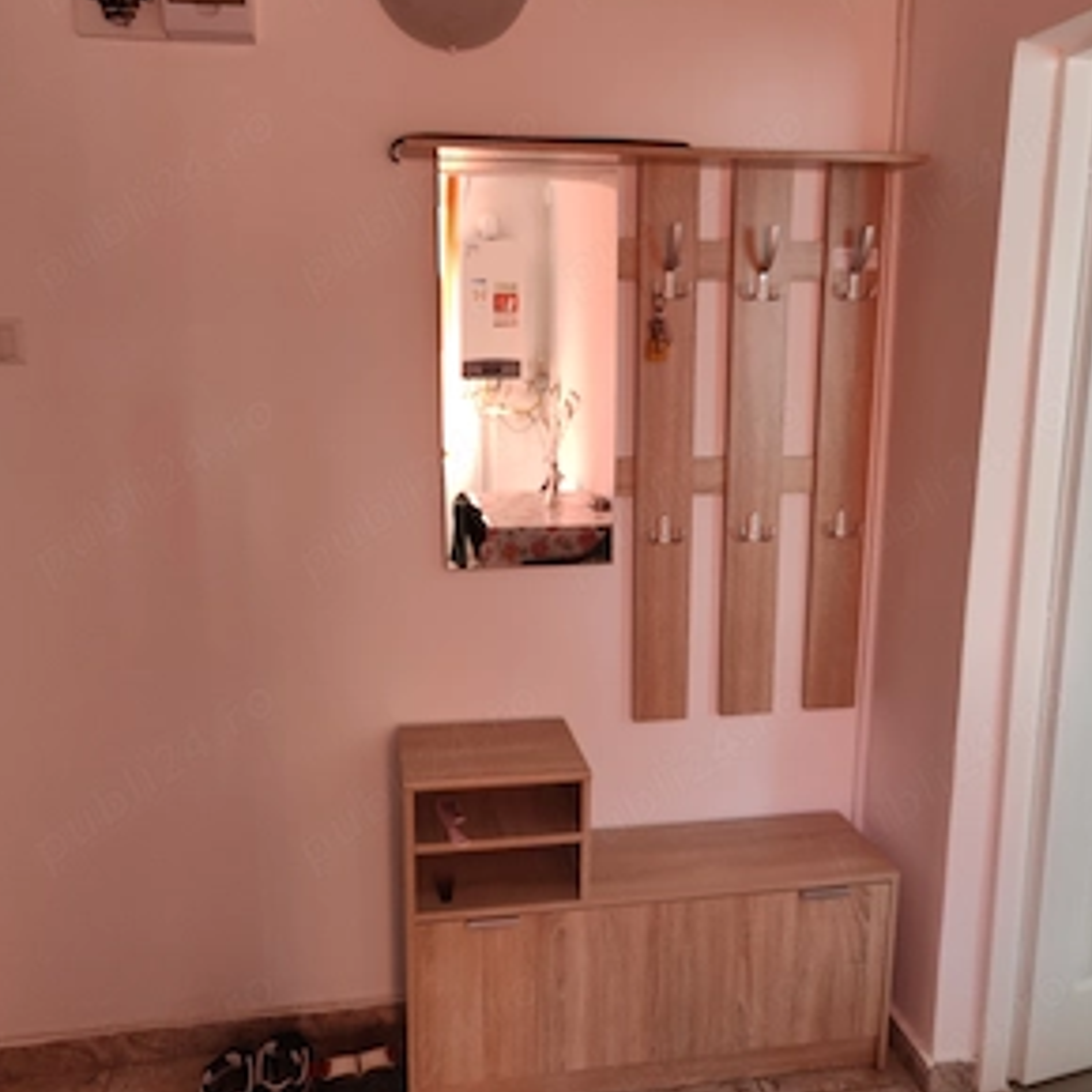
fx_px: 999
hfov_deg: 57.3
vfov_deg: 57.3
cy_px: 548
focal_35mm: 28
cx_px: 550
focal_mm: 6.06
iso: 320
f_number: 1.8
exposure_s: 1/92
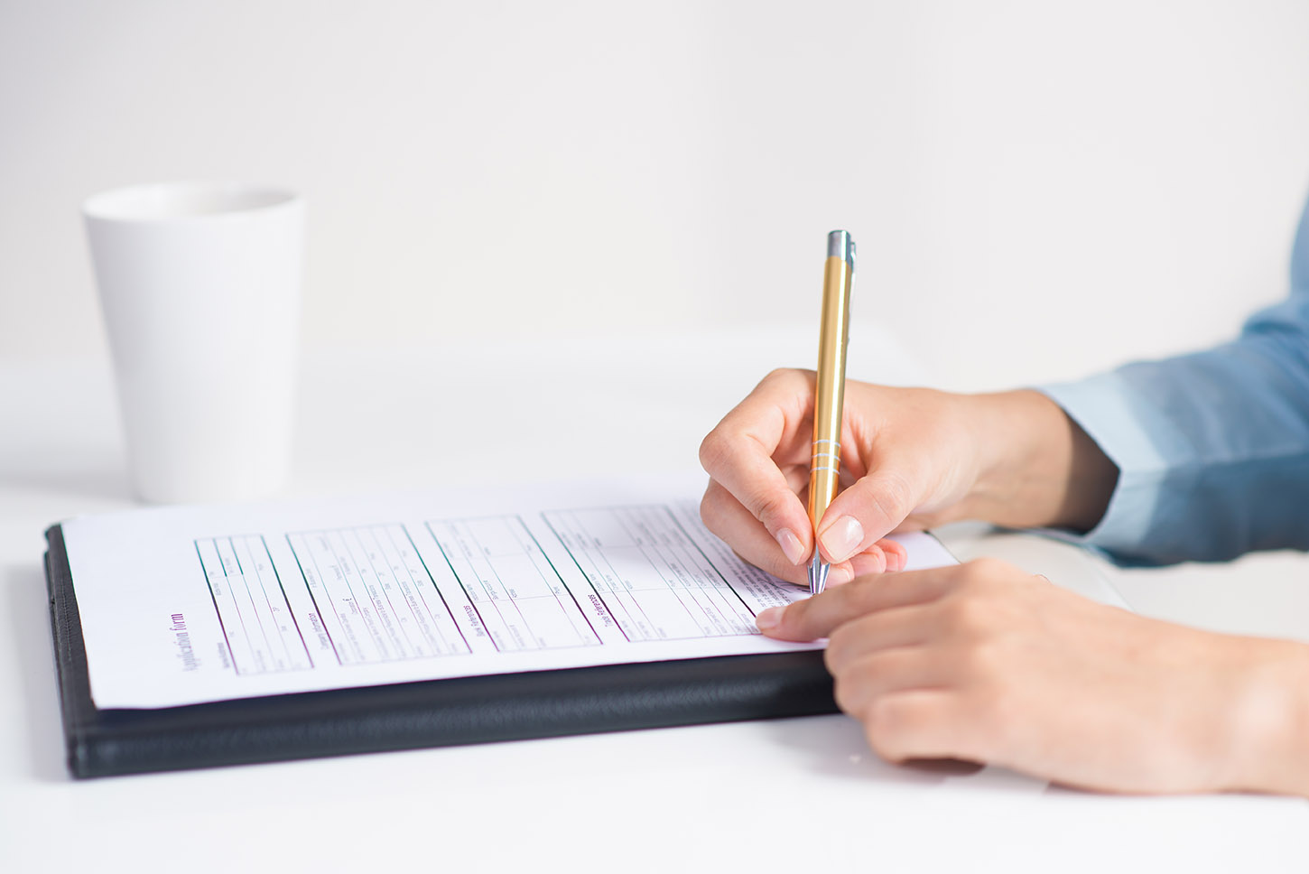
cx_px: 654
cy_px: 437
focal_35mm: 85
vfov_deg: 16.1
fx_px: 3092
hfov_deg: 23.9
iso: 100
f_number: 2.8
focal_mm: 85
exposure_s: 1/200
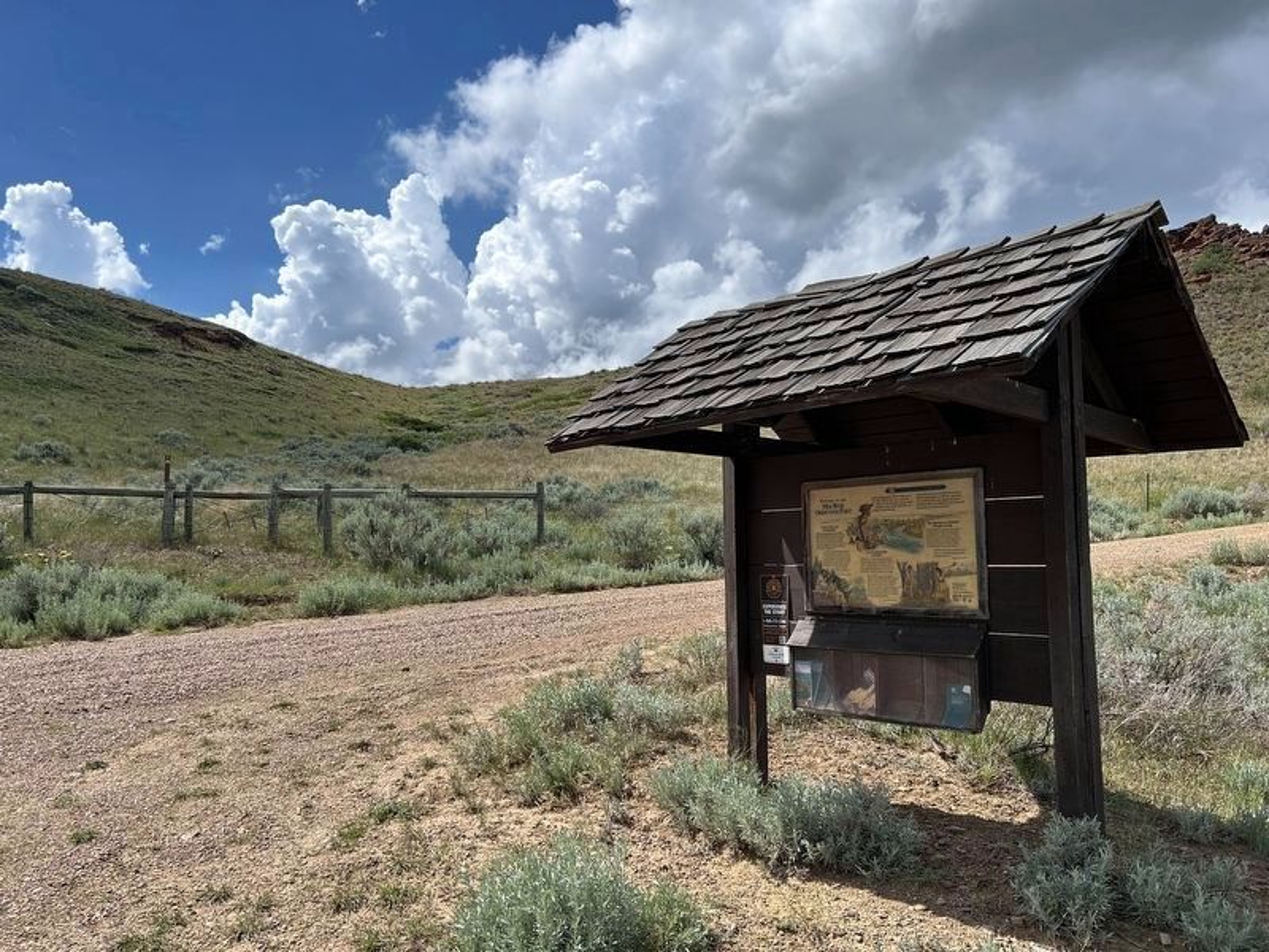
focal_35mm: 26
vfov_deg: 53.1
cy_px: 476
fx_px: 953
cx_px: 634
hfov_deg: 67.3
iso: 50
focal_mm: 5.7
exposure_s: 1/2123
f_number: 1.5
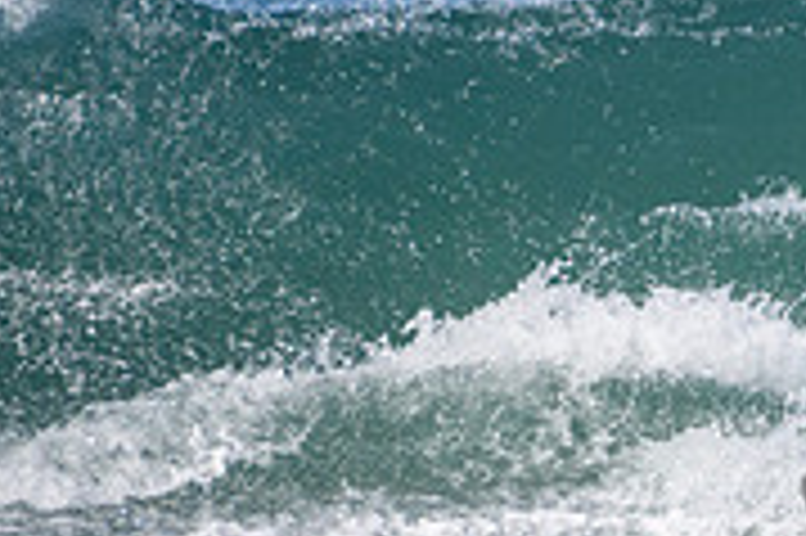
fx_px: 54376
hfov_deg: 0.8
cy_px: 507
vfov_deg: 0.6
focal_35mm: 2431
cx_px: 1265
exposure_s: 1/4000
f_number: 5.6
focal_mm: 500
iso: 720
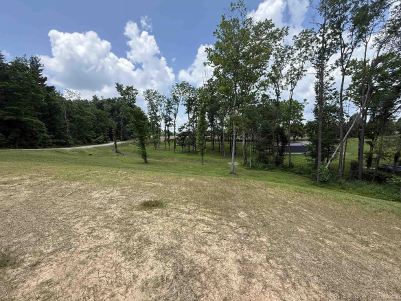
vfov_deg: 78.1
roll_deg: +0.7
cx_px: 200
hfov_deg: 94.5
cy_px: 155
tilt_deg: -3.3
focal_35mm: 16
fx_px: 185
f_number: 2.2
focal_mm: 2.22
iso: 64
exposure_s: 1/1033
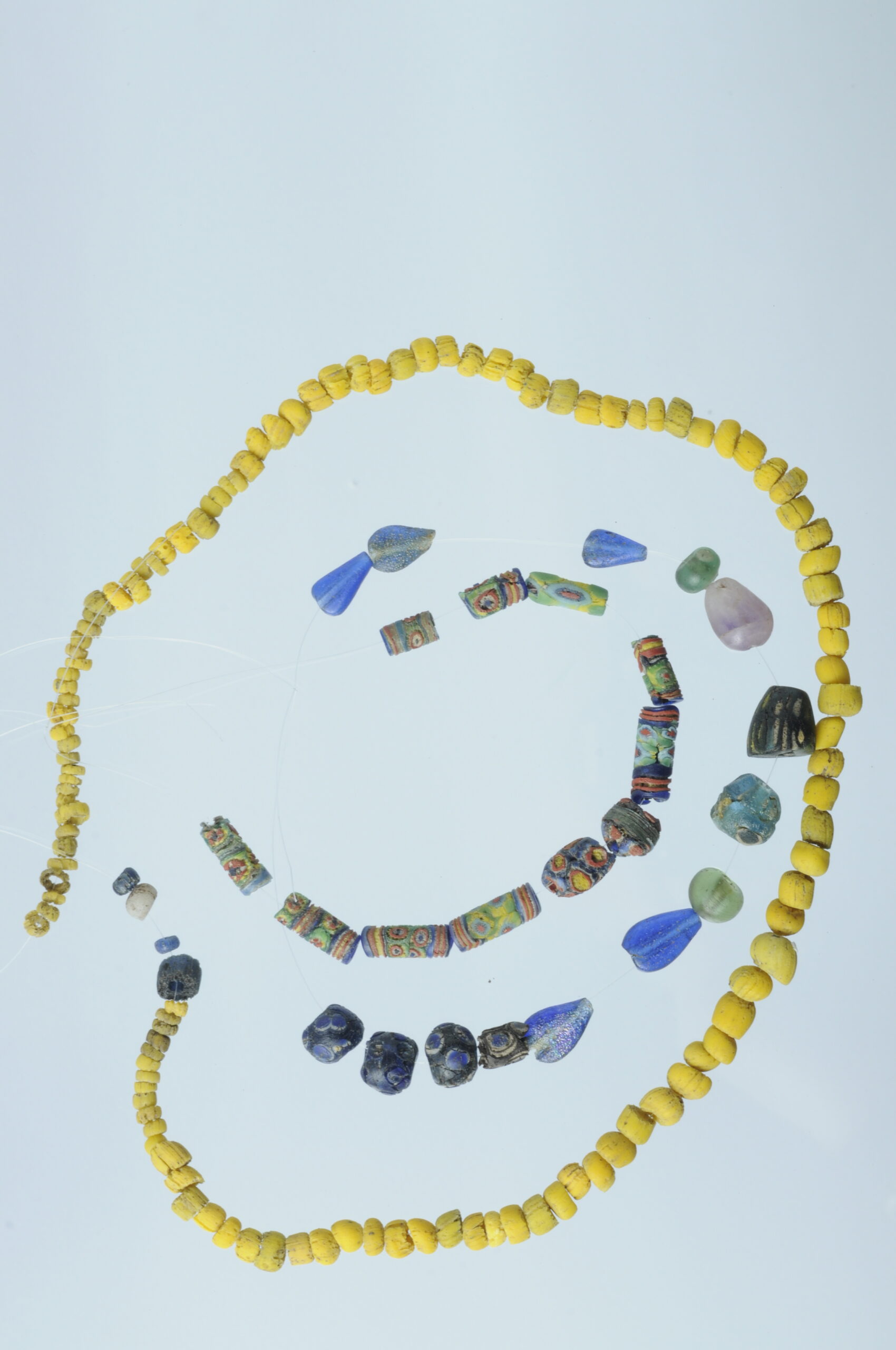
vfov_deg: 19.5
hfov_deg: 13.0
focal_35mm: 105
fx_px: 3930
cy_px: 675
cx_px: 448
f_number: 20
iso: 200
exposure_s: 1/125
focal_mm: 70
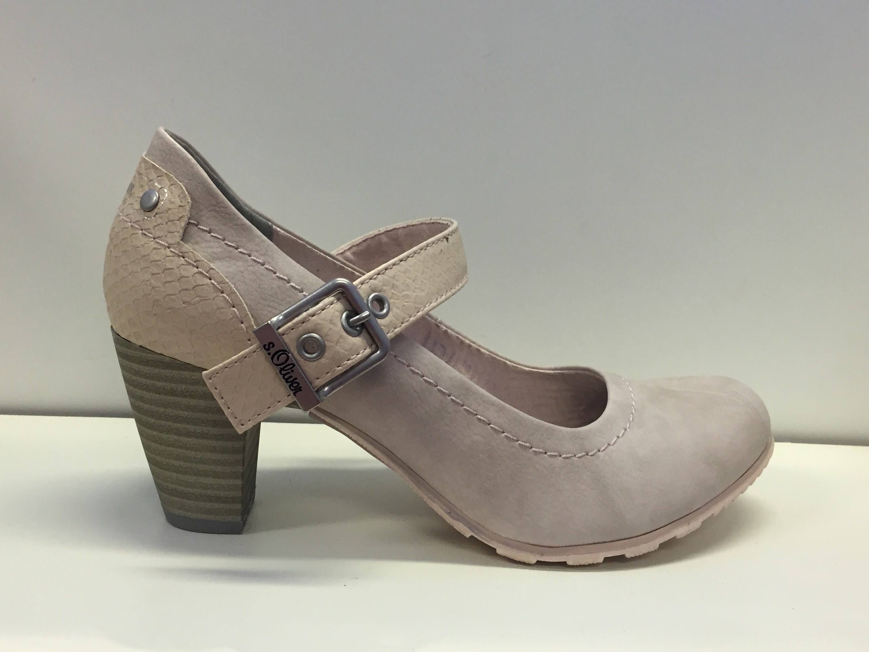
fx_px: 929
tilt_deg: -7.5
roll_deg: -2.4
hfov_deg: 50.1
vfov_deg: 38.4
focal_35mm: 37
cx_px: 401
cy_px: 242
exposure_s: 1/33
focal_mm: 4.15
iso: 50
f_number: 2.2
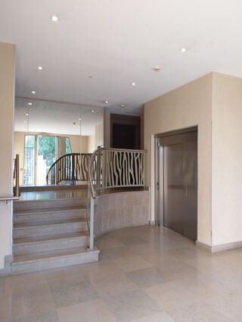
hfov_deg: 53.0
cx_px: 121
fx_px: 242
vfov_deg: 67.3
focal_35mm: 26
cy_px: 161
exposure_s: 1/50
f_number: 1.8
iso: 50
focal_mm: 4
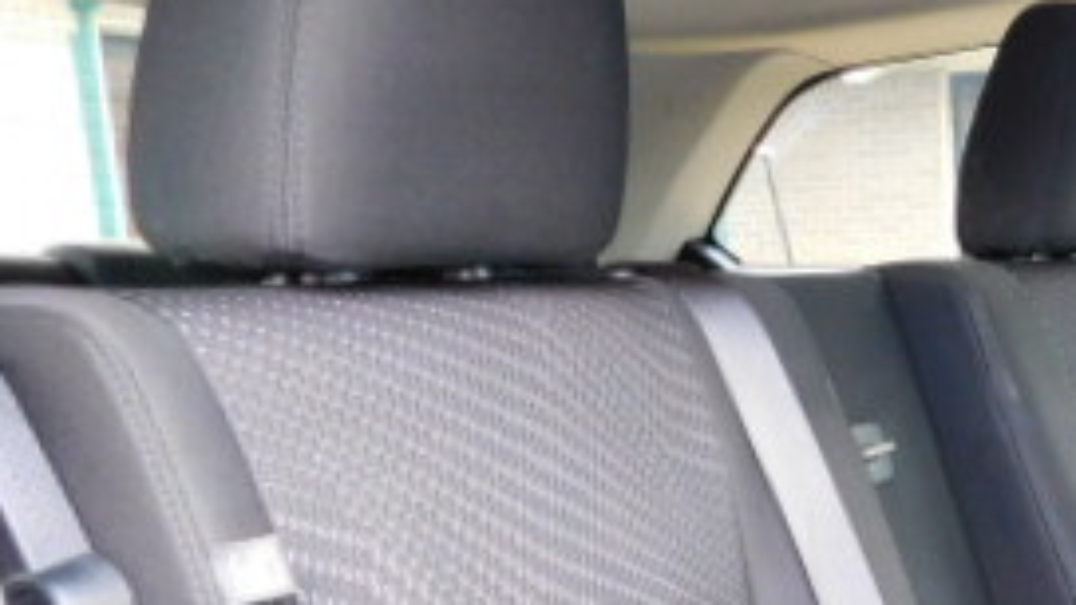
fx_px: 1683
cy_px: 585
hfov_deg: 30.6
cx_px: 1254
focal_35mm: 59
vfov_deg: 19.9
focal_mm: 4
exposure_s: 1/30
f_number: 3
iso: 320
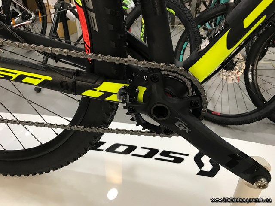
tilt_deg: -31.7
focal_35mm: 28
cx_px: 138
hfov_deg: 63.4
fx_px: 222
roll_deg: +0.7
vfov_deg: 49.7
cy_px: 103
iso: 40
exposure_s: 1/17
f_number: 1.8
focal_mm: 3.99
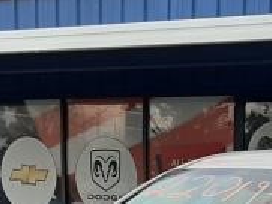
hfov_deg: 16.9
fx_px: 904
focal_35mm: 115
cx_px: 227
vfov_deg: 11.5
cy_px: 424
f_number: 1.7
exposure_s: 1/911
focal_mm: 3.93
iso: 40
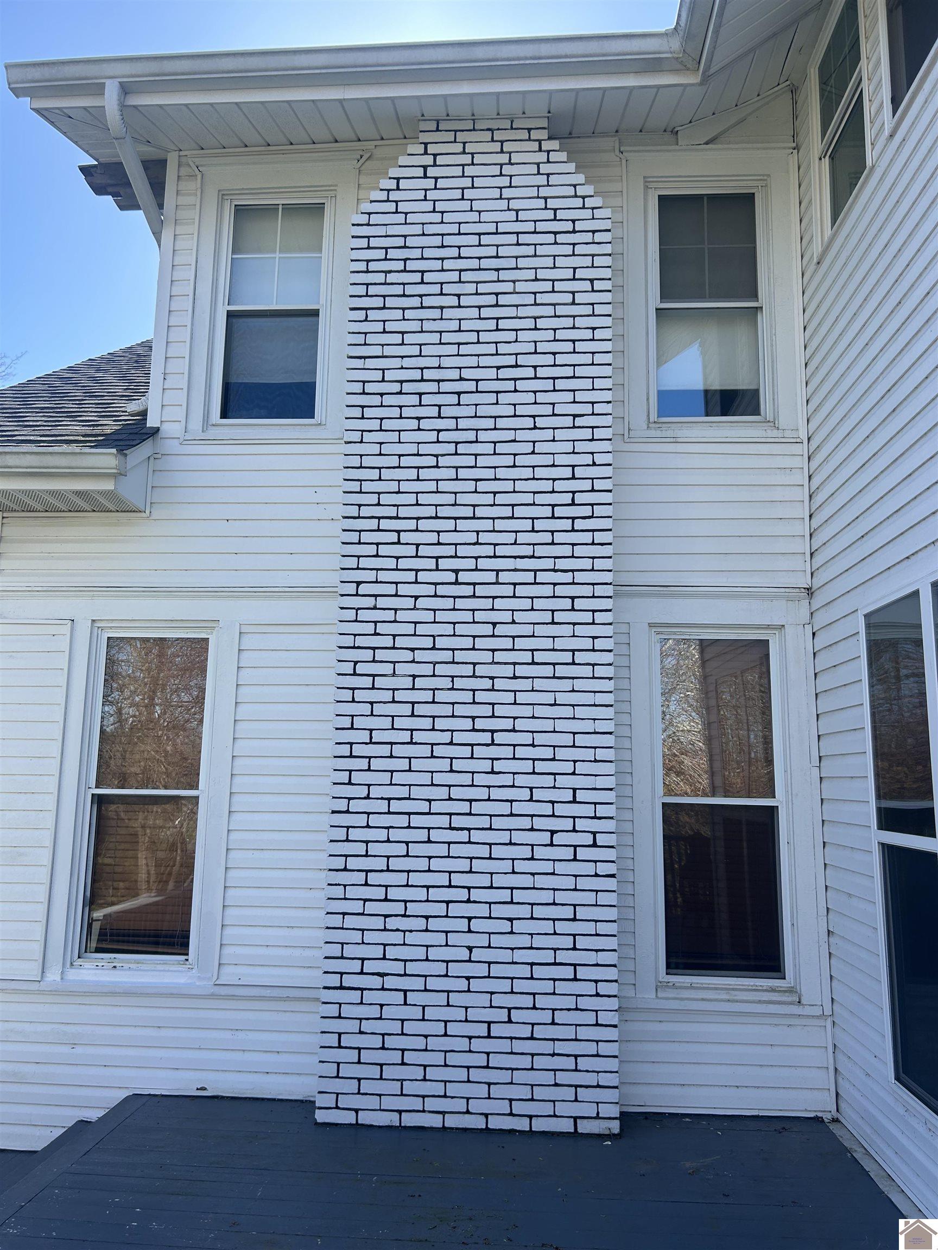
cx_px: 469
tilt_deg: +9.4
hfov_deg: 53.1
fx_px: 939
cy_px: 625
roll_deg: -1.5
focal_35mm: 26
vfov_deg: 67.3
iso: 50
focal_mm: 5.7
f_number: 1.5
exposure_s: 1/1068
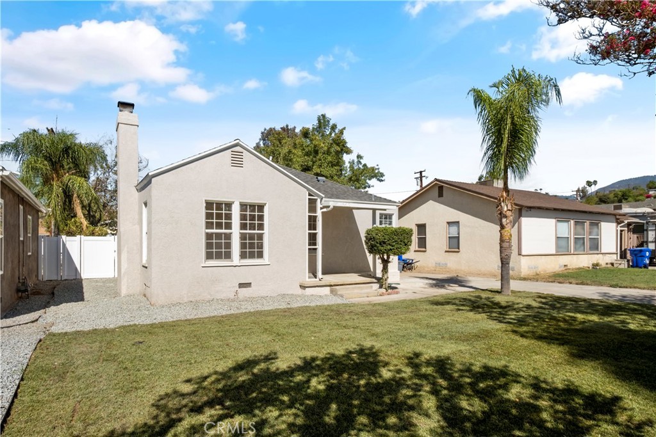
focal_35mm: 20
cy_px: 218
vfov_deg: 61.9
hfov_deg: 84.0
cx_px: 328
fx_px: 364
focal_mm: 13.2
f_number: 11
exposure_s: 1/140
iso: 200
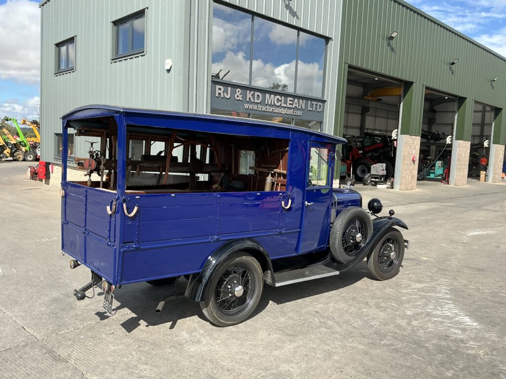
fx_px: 409
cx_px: 253
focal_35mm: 28
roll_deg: -2.6
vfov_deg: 49.7
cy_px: 190
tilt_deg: -5.4
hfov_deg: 63.4
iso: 25
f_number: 1.8
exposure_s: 1/1377
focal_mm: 3
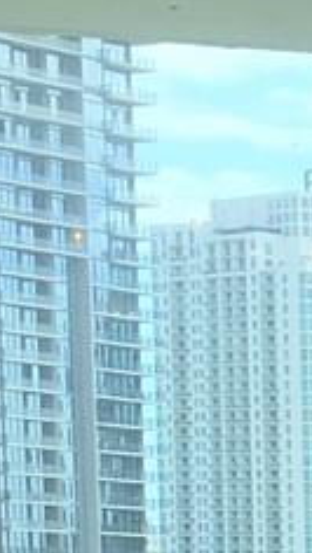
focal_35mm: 214
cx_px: 1002
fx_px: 3143
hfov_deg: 5.3
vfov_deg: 9.3
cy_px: 1174
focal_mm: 4.15
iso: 25
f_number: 2.2
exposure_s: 1/725
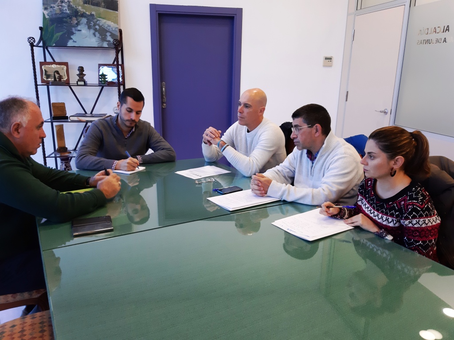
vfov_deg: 51.4
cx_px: 227
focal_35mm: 27
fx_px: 354
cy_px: 170
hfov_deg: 65.3
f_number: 1.7
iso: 160
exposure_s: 1/50
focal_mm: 3.93
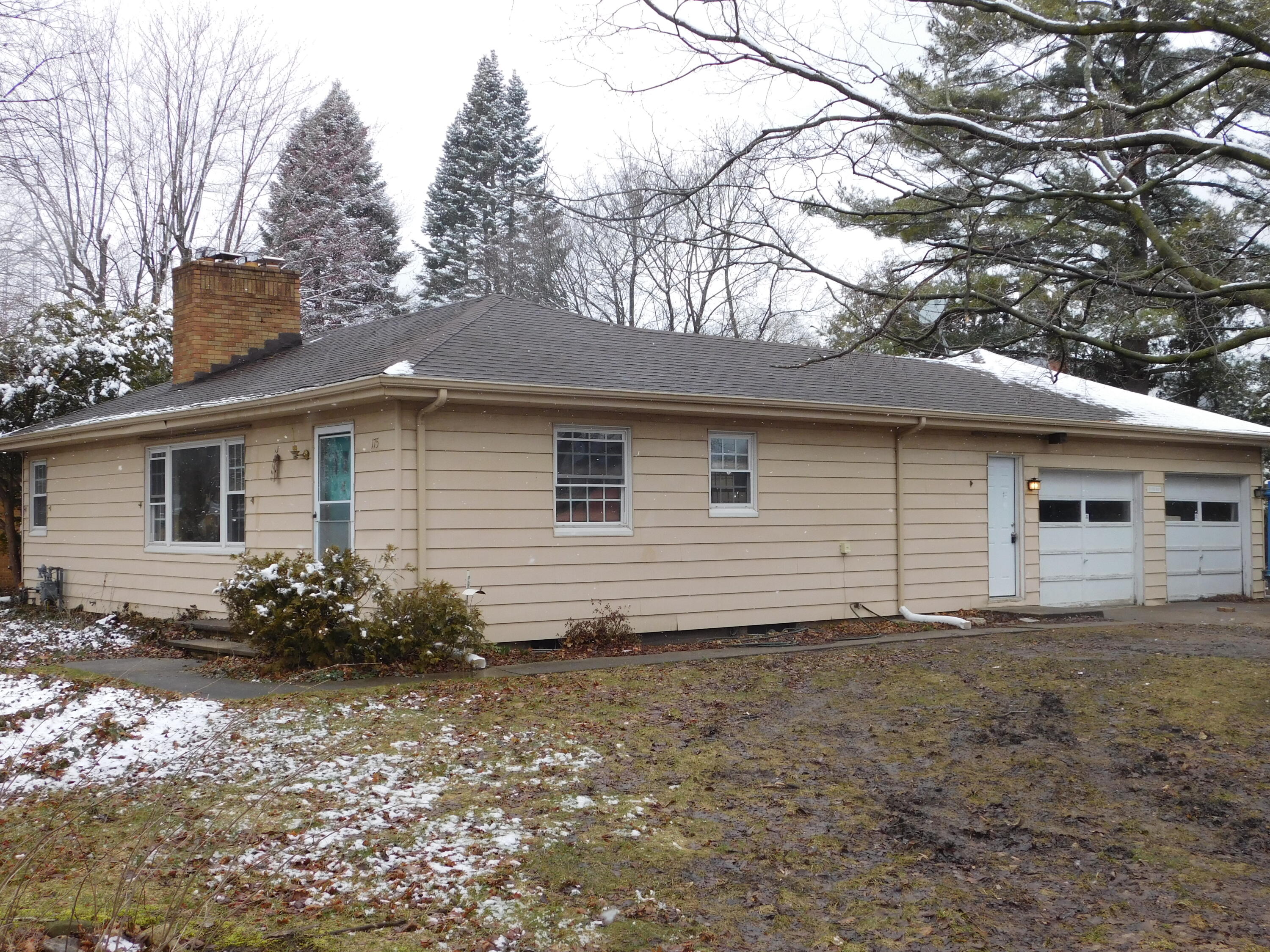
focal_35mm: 40
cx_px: 635
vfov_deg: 36.0
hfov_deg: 46.8
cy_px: 476
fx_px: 1468
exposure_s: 1/320
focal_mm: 7.1
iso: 125
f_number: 3.6
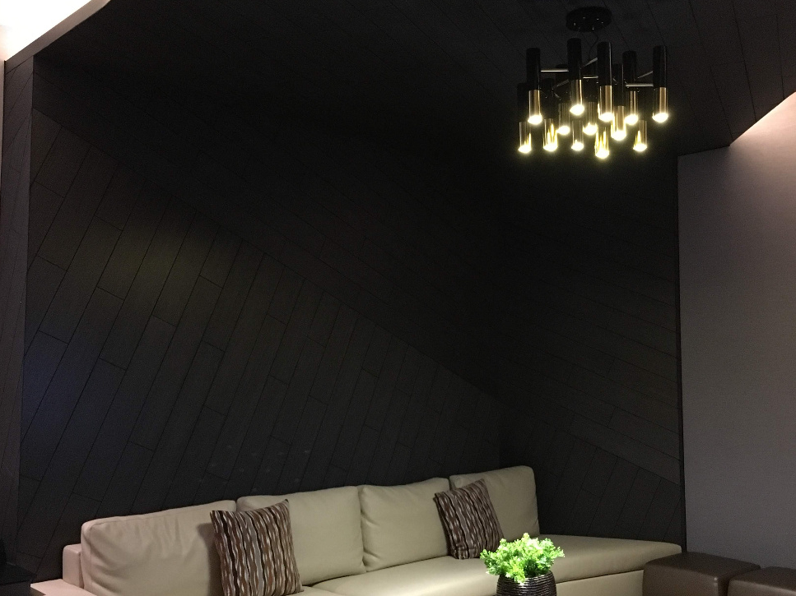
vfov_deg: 39.6
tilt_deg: +5.0
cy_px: 316
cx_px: 420
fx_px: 828
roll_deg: -0.3
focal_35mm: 36
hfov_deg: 51.3
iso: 320
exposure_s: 1/15
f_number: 2.2
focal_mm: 4.15
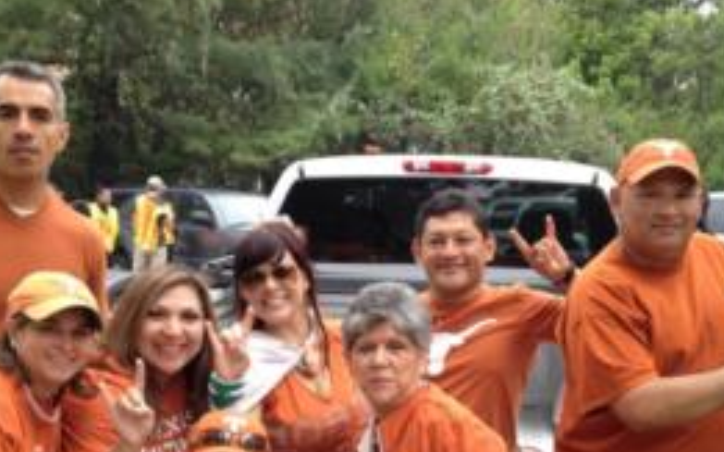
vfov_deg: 18.1
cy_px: 376
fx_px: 1401
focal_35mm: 71
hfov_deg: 28.9
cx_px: 413
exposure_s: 1/222
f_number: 2.4
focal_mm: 4.28
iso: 64
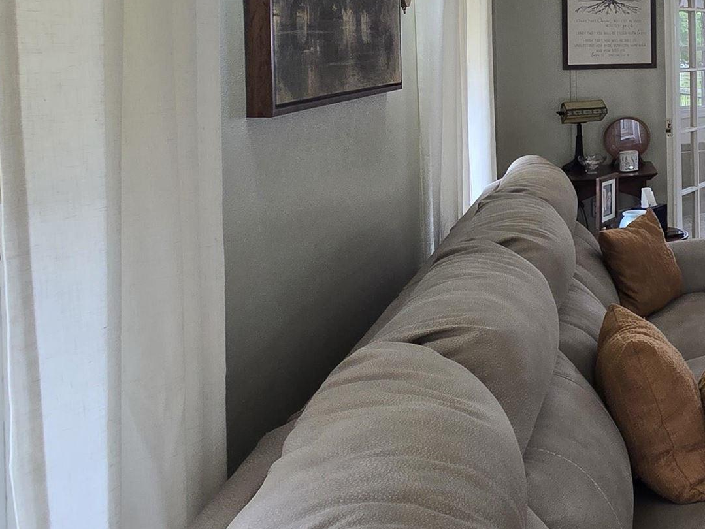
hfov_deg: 33.3
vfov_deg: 36.1
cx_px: 956
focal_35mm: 37
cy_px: 44
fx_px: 754
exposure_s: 1/60
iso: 64
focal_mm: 2.2
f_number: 2.2
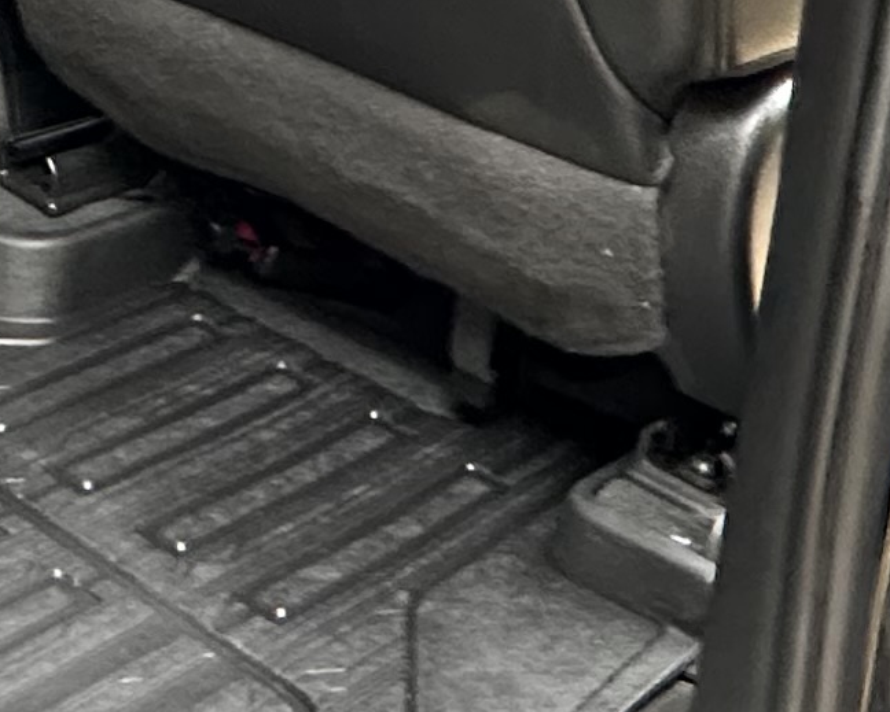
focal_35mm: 85
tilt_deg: -20.2
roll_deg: +0.7
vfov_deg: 17.3
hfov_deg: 21.3
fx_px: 2240
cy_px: -144
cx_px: -109
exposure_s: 1/60
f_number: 2.2
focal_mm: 2.22
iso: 800
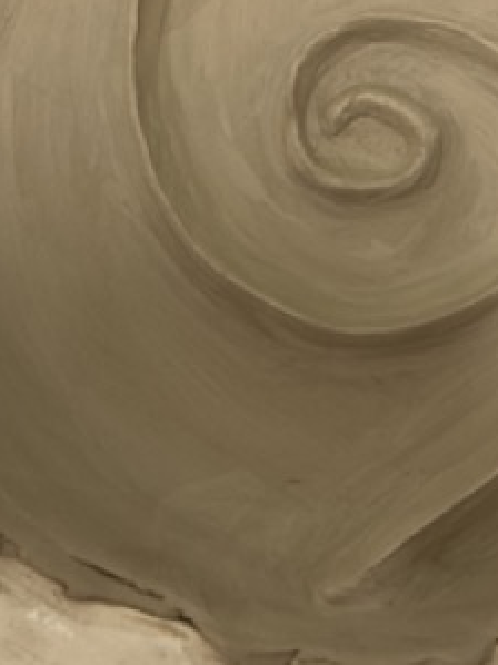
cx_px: 442
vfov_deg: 31.2
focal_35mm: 60
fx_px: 1152
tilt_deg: -74.5
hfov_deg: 23.8
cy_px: 116
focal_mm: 3.99
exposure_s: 1/50
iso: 80
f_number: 1.8
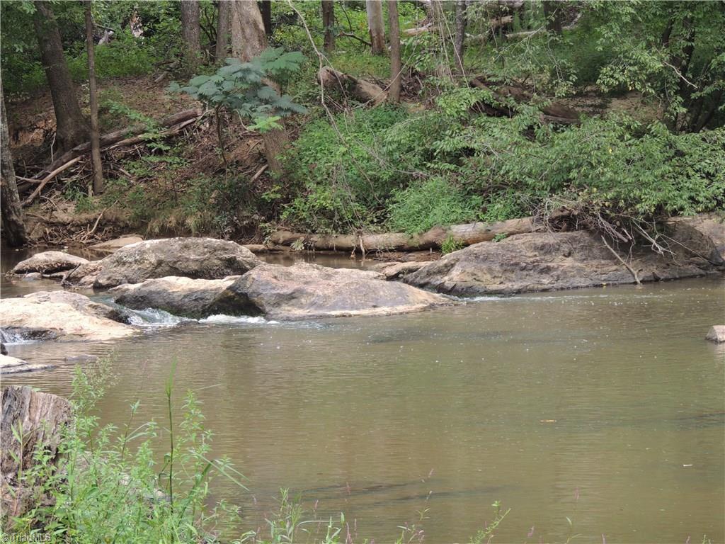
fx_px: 3246
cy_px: 272
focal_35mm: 155
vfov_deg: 9.6
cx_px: 362
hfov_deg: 12.7
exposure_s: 1/125
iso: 160
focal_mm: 27.6
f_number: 4.4
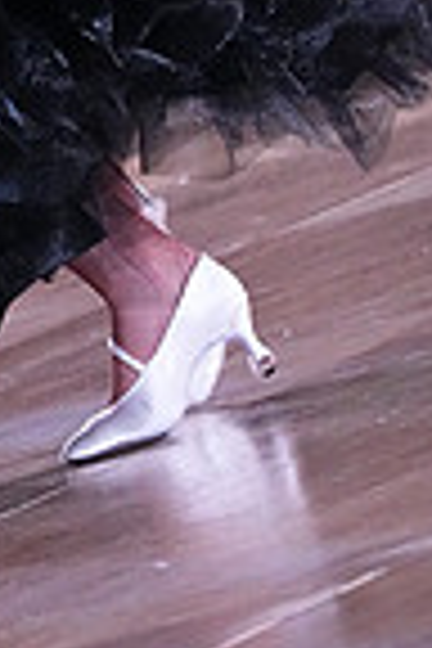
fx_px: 14507
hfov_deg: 1.7
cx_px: -236
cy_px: -598
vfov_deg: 2.5
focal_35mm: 806
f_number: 5
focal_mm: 200
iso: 10000
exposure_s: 1/400
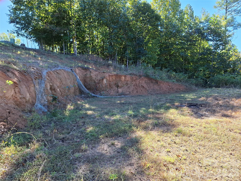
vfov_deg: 58.9
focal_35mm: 23
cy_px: 90
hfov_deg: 73.9
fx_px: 160
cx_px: 120
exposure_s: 1/271
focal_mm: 5.54
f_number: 1.8
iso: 50
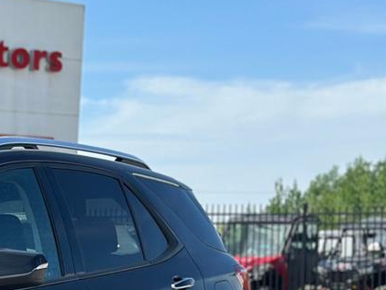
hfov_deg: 12.8
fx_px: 1628
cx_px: -195
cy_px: 404
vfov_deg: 9.9
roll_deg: +0.0
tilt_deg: -5.5
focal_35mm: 146
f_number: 1.78
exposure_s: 1/3257
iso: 100
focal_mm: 6.86
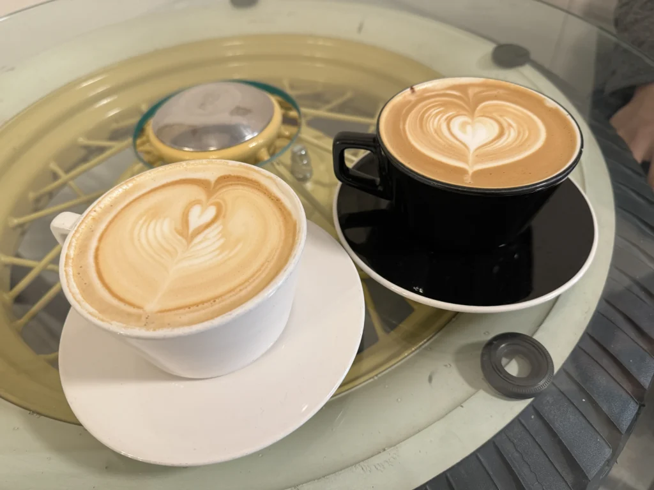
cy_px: 245
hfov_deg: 71.6
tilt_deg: -45.5
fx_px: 453
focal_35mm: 24
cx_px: 327
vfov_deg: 56.8
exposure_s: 1/60
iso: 400
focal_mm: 6.86
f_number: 1.78
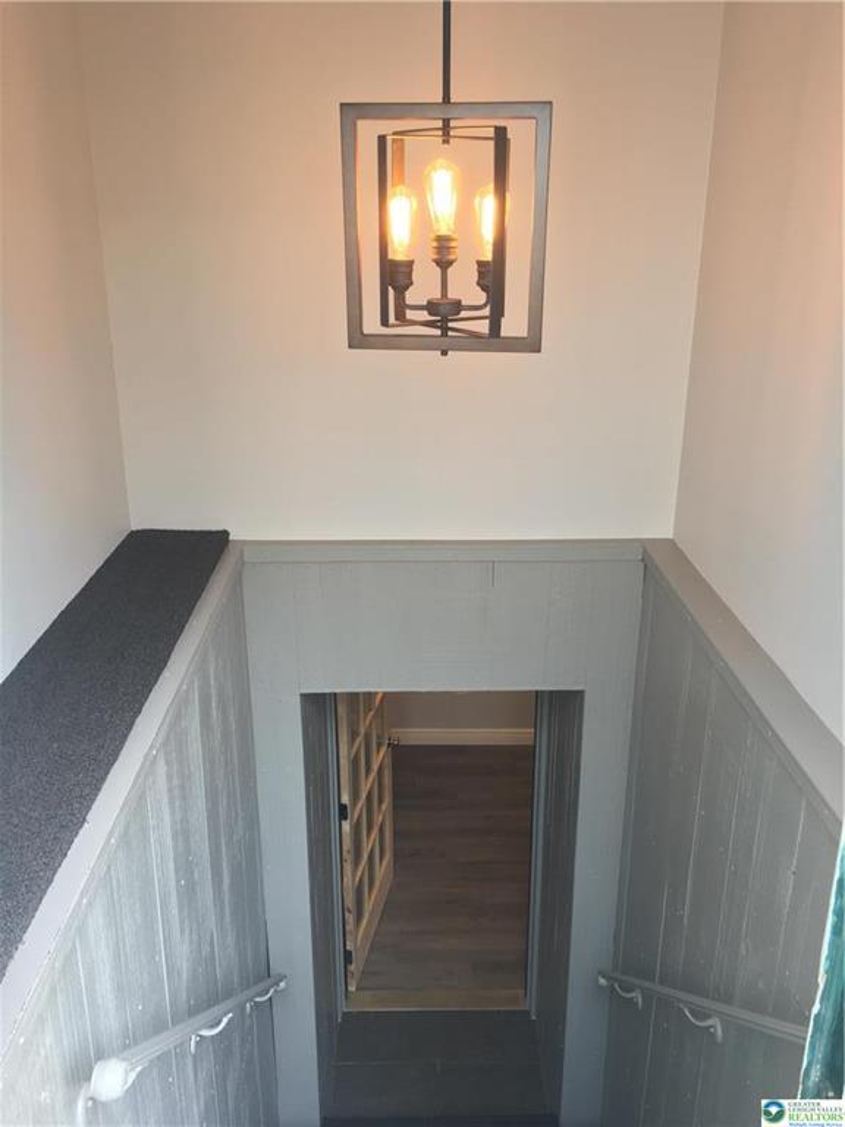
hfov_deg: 48.2
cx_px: 422
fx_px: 944
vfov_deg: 61.7
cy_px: 564
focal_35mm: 29
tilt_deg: -19.4
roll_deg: +0.6
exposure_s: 1/30
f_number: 2.2
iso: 32
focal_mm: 4.15
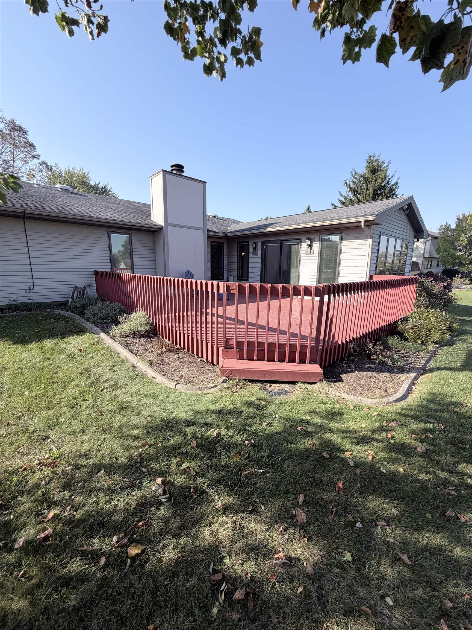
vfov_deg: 102.1
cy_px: 315
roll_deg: -0.1
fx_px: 255
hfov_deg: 85.7
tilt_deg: -7.0
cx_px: 236
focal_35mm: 14
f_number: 2.2
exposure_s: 1/751
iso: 40
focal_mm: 2.22
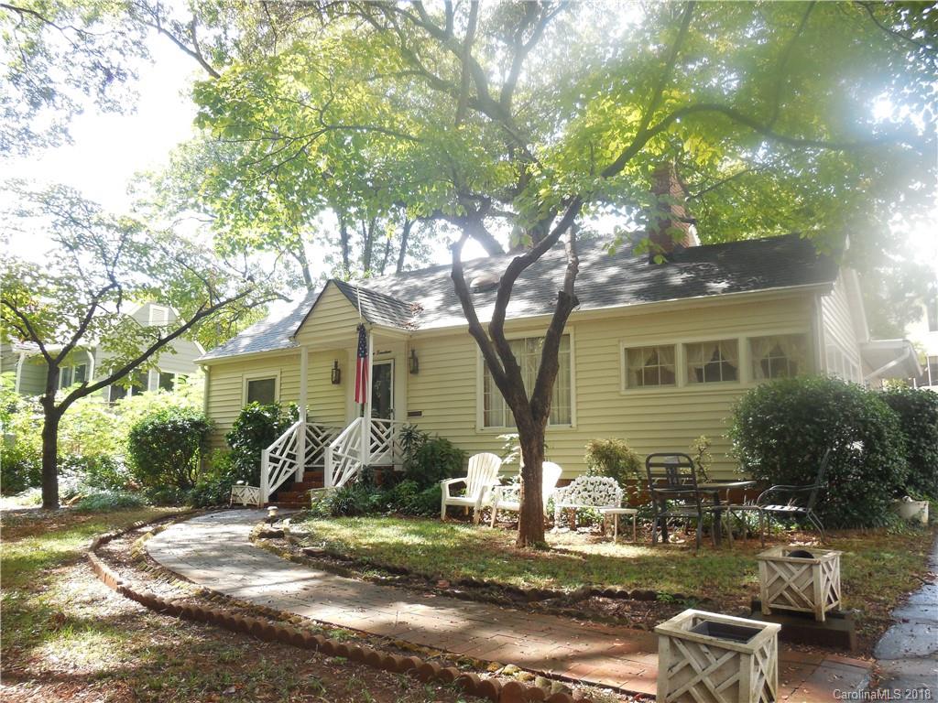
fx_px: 813
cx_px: 469
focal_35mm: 30
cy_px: 352
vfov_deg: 46.8
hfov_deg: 60.0
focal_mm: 5.3
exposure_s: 1/100
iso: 125
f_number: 3.2
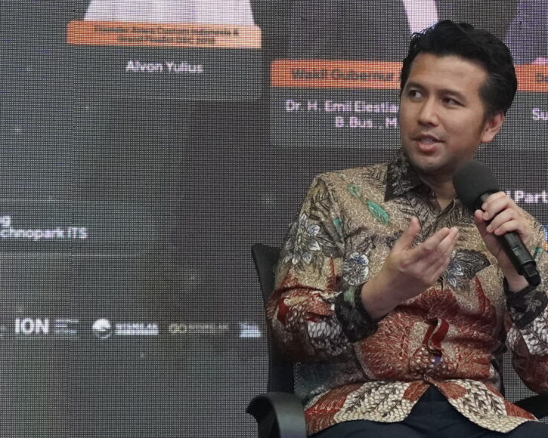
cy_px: 21
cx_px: 392
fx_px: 2579
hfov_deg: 12.1
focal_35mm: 159
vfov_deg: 9.7
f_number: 5
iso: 4000
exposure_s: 1/160
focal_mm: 32
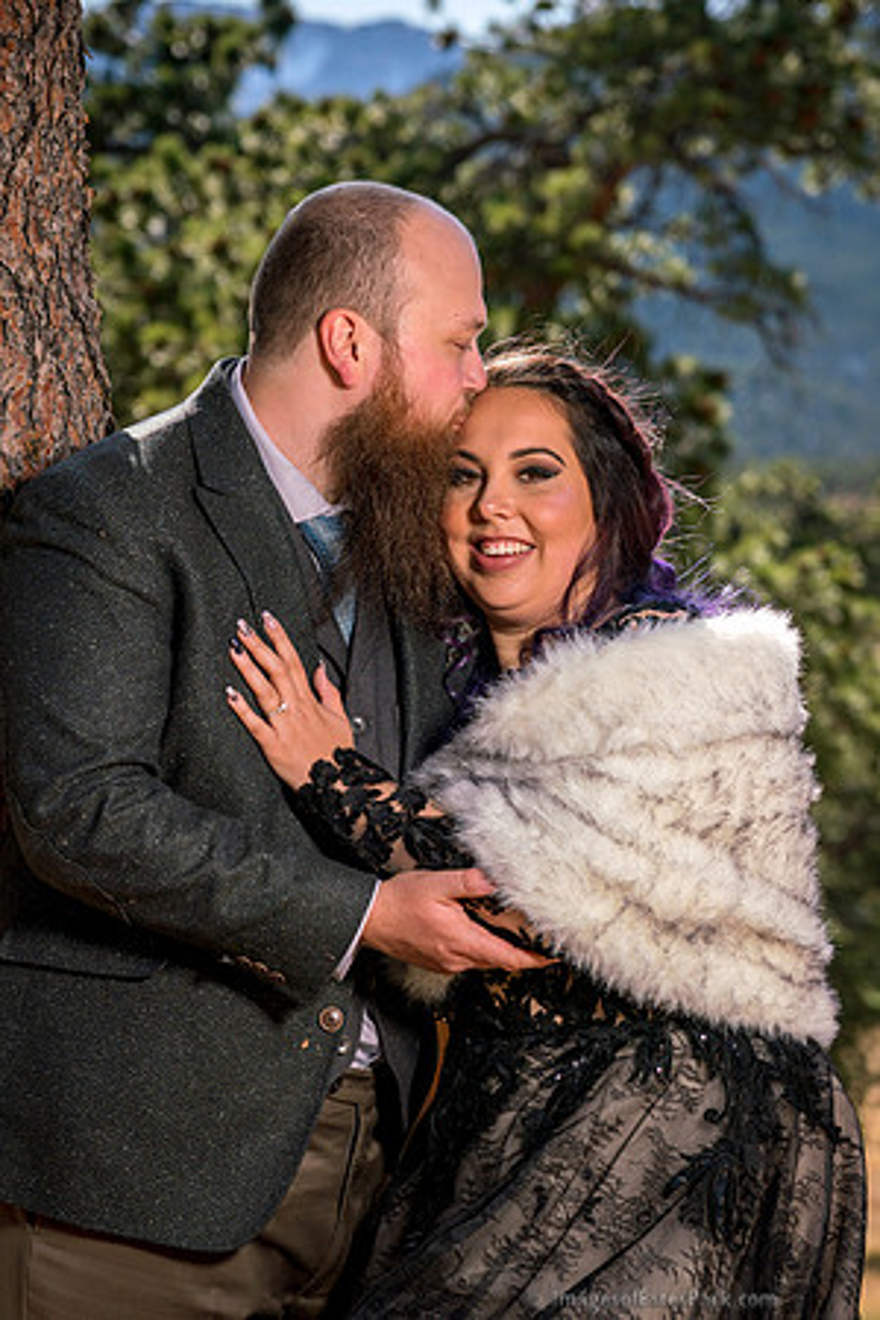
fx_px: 2566
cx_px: 440
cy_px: 660
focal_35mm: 70
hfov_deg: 19.5
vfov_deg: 28.8
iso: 200
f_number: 4
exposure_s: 1/1600
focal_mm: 70
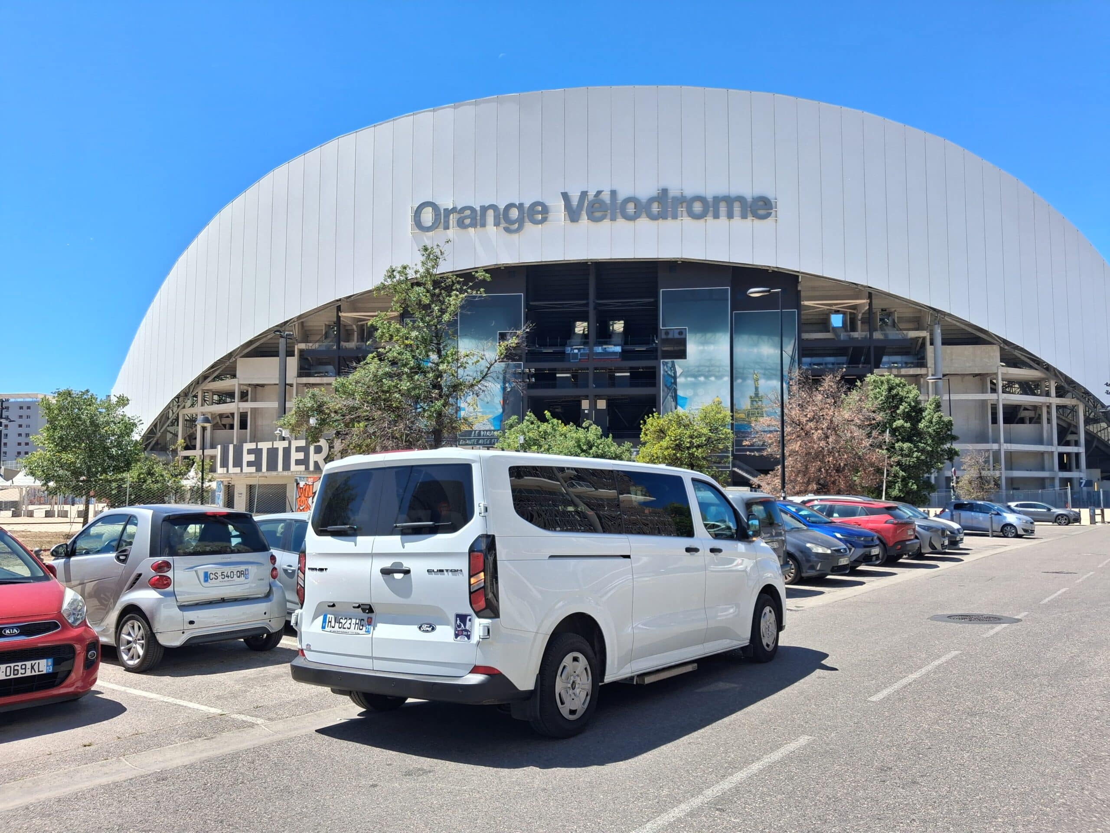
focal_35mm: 27
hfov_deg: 65.3
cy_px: 416
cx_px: 555
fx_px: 866
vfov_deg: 51.4
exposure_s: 1/455
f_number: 1.8
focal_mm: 4
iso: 25
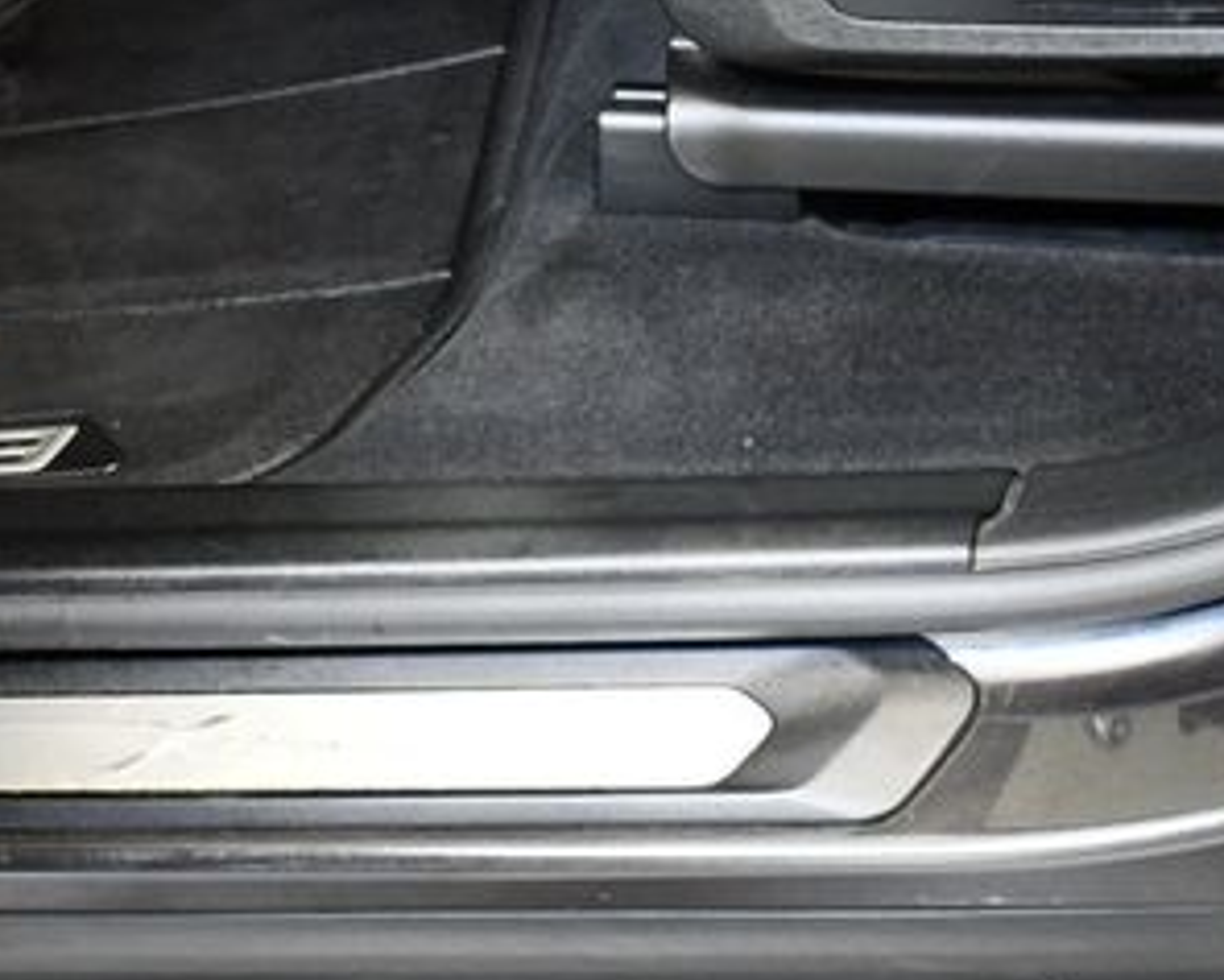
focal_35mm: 73
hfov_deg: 25.8
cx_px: 881
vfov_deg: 21.0
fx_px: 2645
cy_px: 467
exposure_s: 1/100
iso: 3200
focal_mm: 18
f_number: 3.5
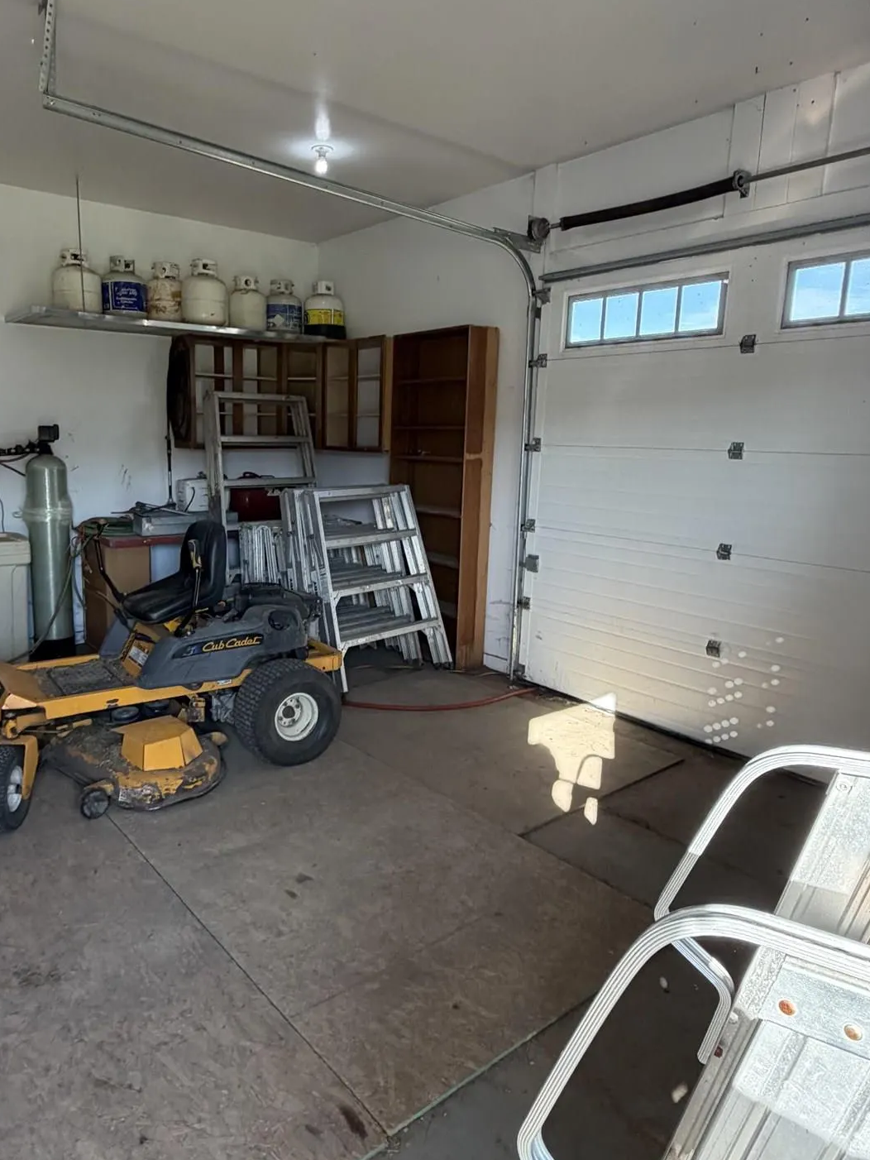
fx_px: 771
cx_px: 347
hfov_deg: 58.4
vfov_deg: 73.9
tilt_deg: -10.4
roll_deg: -2.4
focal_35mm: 23
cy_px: 580
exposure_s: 1/121
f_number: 2.2
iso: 125
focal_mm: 2.22
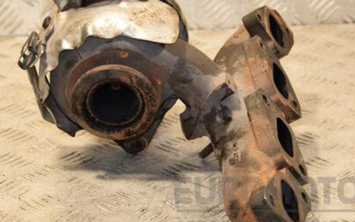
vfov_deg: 8.7
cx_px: 158
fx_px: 1462
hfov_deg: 13.8
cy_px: 73
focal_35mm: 151
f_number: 5.6
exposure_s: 1/200
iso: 800
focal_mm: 66
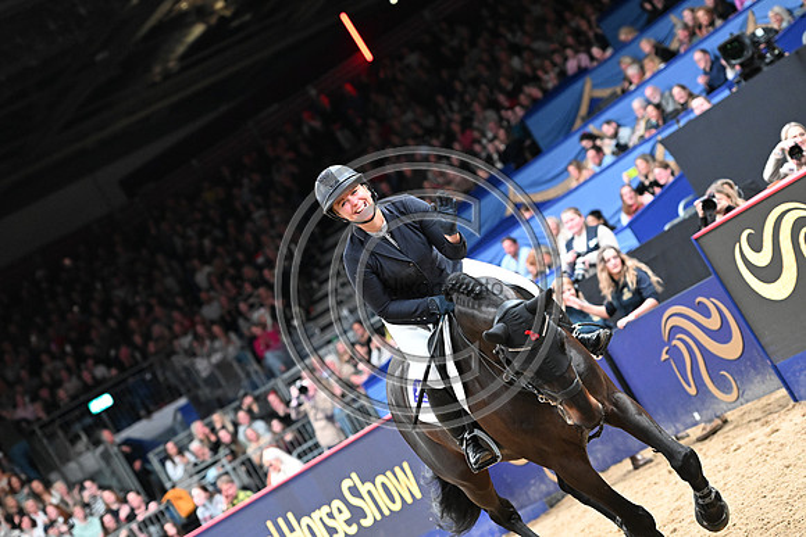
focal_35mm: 120
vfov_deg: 11.4
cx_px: 403
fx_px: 2687
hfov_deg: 17.1
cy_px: 268
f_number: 3.5
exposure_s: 1/800
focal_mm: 120
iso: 6400
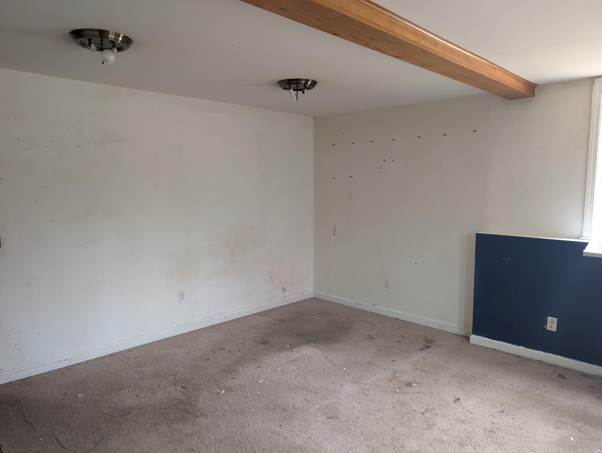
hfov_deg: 71.5
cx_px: 301
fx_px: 418
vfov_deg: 56.9
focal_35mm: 24
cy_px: 226
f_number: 1.68
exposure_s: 1/23.8
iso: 137
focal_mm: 6.9
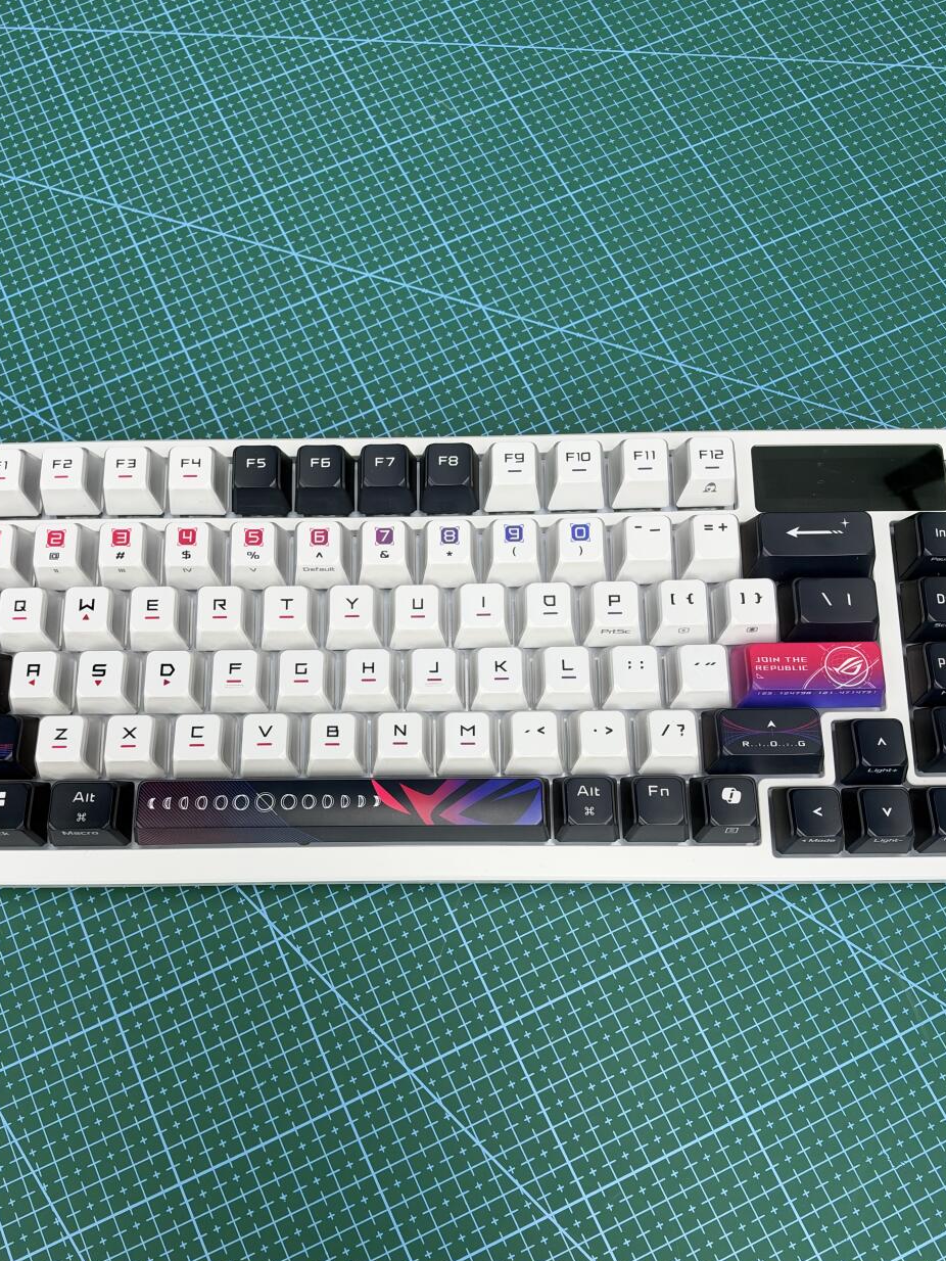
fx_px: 1020
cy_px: 719
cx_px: 429
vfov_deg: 63.2
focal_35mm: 28
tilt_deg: -73.3
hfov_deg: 49.7
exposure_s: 1/60
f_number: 4
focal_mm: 6.93
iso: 400
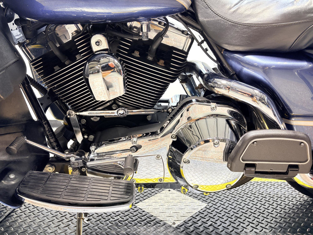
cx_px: 156
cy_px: 118
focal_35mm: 26
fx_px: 235
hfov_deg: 67.3
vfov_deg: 53.1
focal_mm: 5.96
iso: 100
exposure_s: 1/60
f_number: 1.6
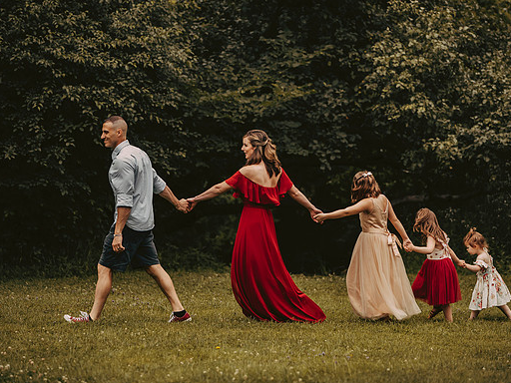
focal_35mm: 147
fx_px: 2170
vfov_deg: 10.1
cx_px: 260
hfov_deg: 13.4
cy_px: 192
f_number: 2.8
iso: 640
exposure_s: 1/2000
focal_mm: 135
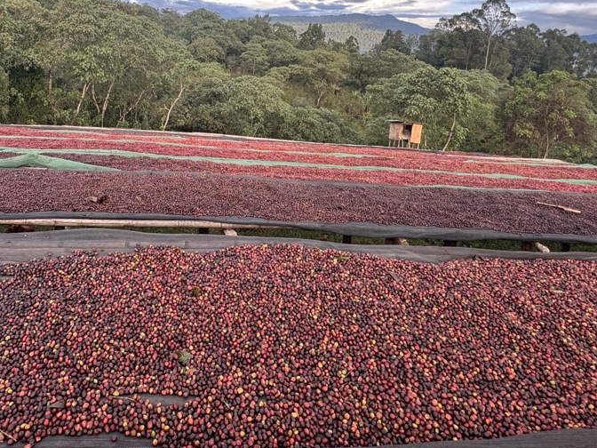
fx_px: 431
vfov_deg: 51.9
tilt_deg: -6.7
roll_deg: -4.4
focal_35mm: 25
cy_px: 100
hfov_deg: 68.2
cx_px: 220
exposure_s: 1/99
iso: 64
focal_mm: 2.22
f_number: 2.2
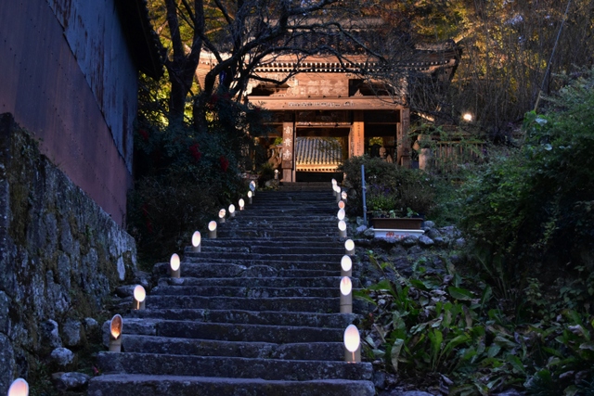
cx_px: 297
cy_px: 198
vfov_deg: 25.1
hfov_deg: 36.9
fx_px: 891
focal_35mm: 54
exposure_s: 1/6
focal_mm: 36
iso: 3200
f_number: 4.8
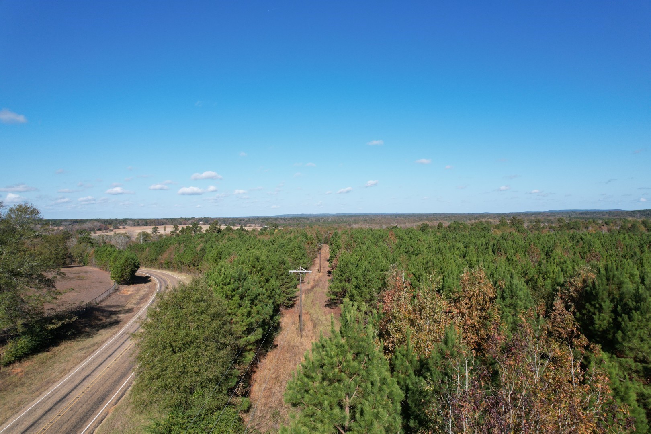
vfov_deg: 57.2
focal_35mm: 22
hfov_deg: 78.6
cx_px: 326
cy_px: 217
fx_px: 398
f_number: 2.8
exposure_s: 1/2000
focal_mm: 8.38
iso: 110
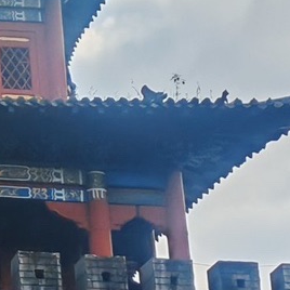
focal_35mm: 178
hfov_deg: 9.3
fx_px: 1687
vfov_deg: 9.8
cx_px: -245
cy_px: 97
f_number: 1.95
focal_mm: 5.52
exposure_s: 1/625
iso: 50
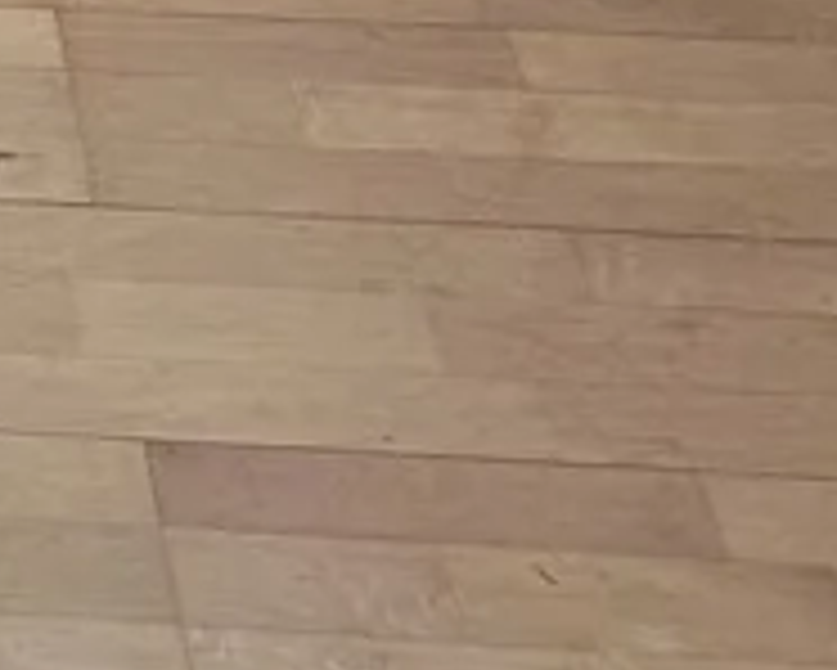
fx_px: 3197
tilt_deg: -9.9
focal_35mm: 129
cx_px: -720
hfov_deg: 13.3
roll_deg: +1.1
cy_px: -1574
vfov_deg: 8.9
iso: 125
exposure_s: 1/60
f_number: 1.78
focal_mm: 6.76
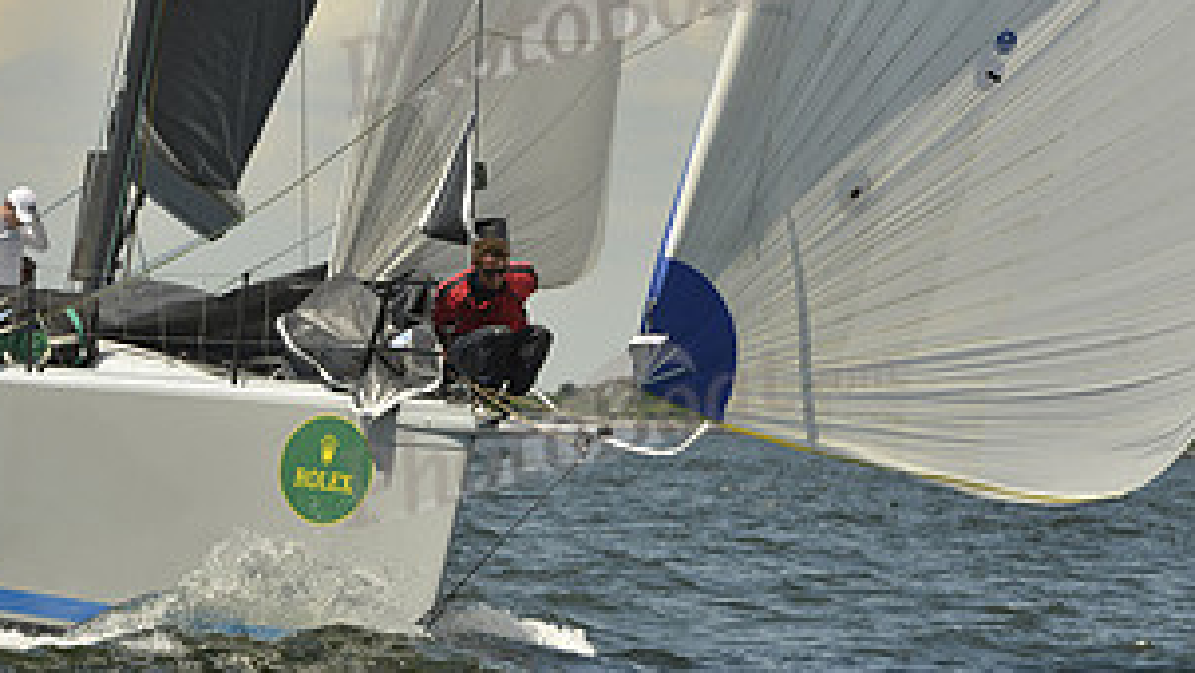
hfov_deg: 6.9
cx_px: 138
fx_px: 9888
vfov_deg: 3.9
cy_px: 275
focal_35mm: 312
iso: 280
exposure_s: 1/1600
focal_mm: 155
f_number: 9
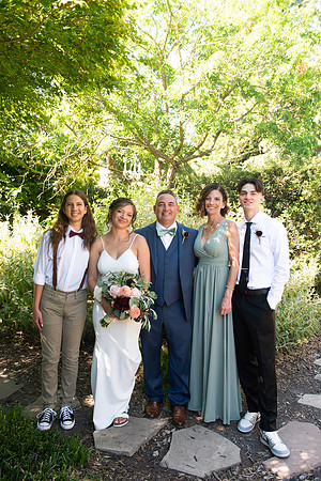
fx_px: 374
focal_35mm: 28
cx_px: 160
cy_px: 240
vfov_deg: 65.5
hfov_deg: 46.4
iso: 640
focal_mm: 28
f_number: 4.5
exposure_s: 1/320
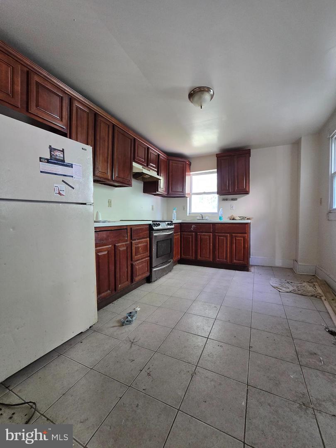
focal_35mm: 13
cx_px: 168
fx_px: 168
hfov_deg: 89.9
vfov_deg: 106.2
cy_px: 224
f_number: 2.2
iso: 320
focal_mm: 2.2
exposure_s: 1/60
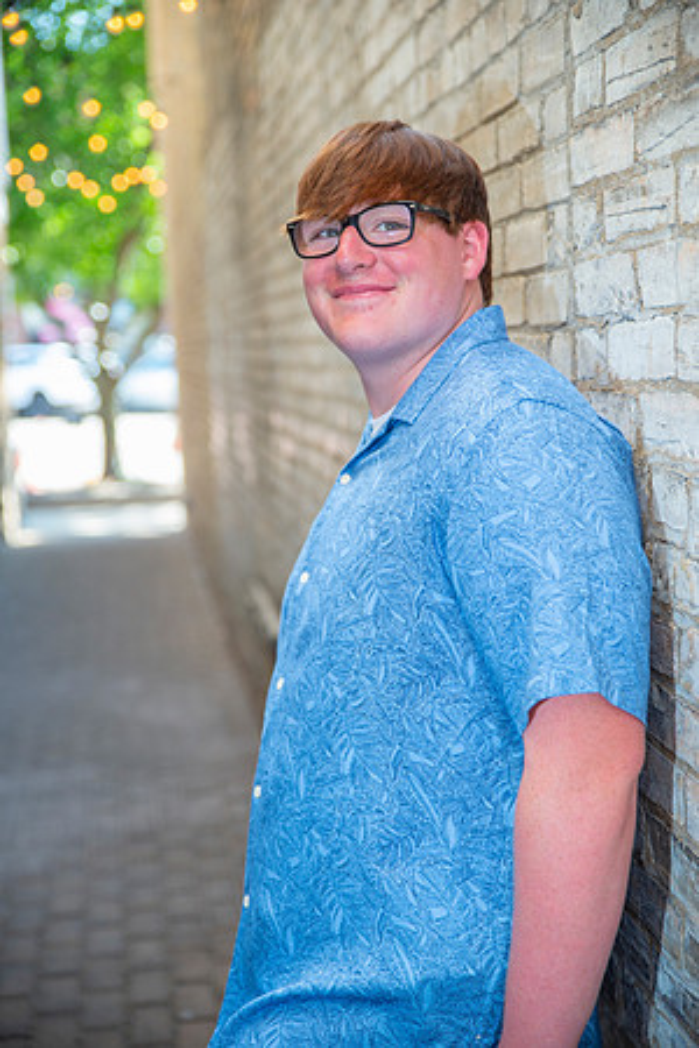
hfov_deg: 24.2
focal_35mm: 56
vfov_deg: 35.6
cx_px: 350
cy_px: 524
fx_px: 1631
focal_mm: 56
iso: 160
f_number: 2.8
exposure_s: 1/125
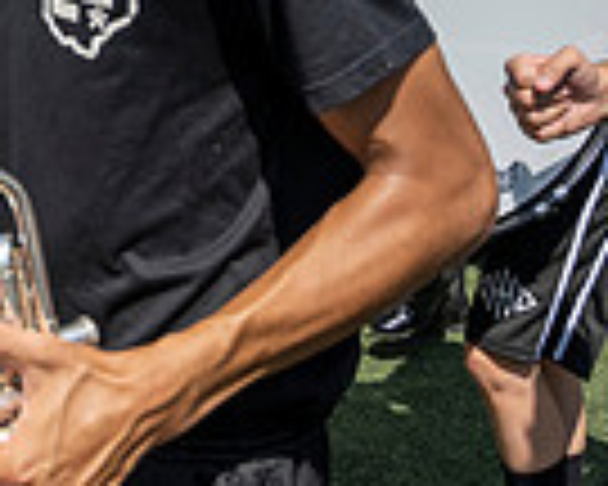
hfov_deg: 18.9
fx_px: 1745
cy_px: -254
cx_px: -68
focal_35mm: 97
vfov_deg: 14.7
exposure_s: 1/1600
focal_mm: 24
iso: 200
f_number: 5
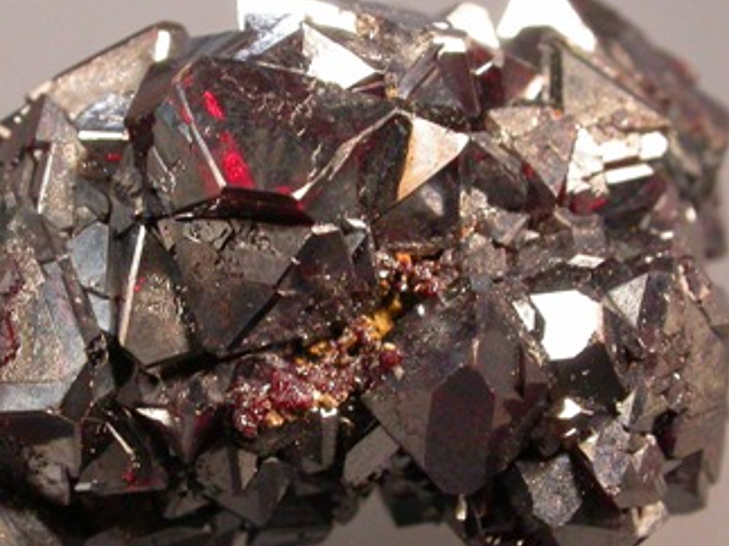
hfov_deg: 20.2
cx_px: 265
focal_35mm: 97
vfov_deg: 15.2
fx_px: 2042
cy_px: 308
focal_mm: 14.6
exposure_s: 1/61.2
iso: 400
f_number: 6
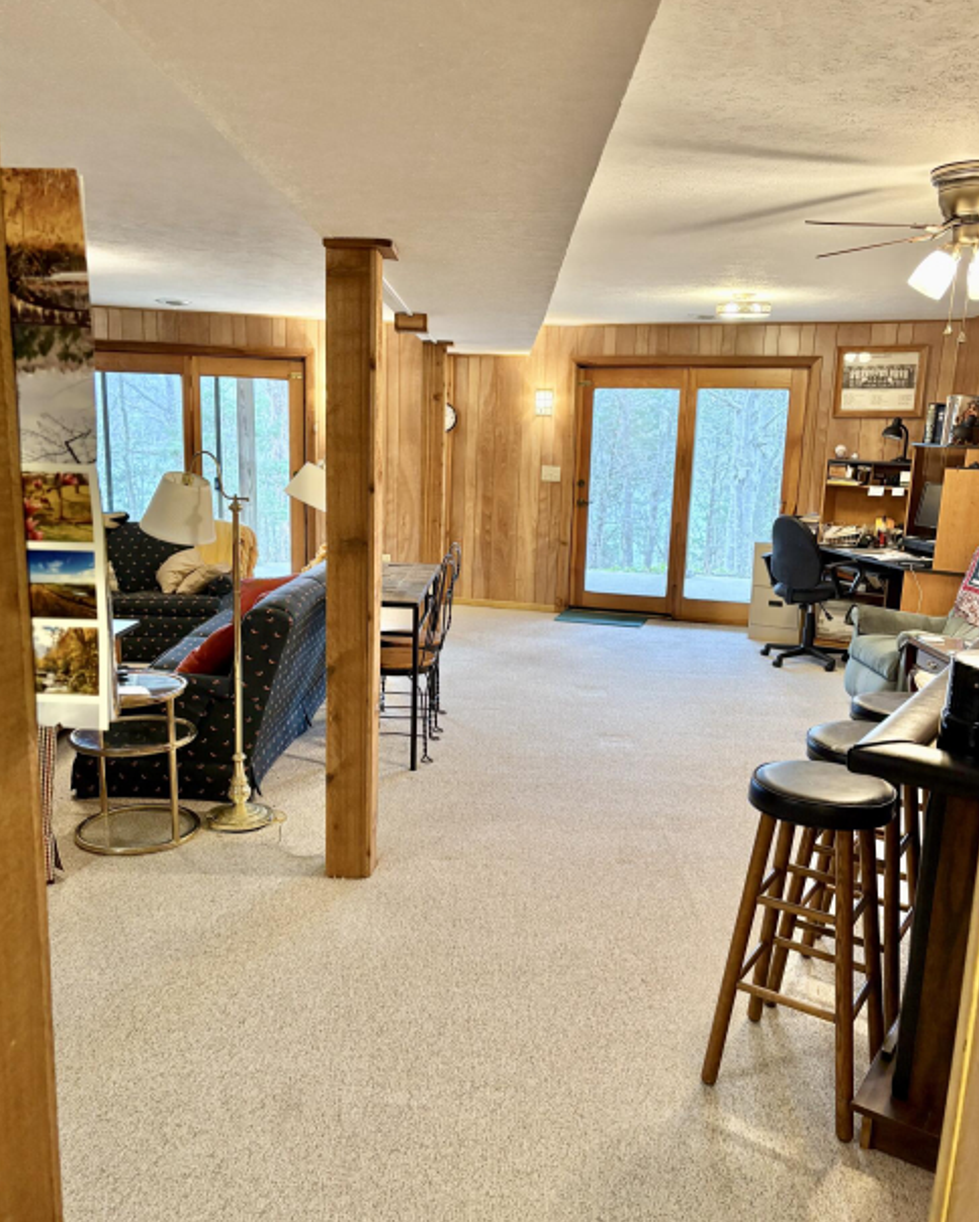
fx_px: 1013
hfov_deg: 51.6
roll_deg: -1.1
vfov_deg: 62.2
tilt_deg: -12.2
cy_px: 636
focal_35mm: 28
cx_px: 483
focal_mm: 5.96
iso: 200
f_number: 1.6
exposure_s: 1/60
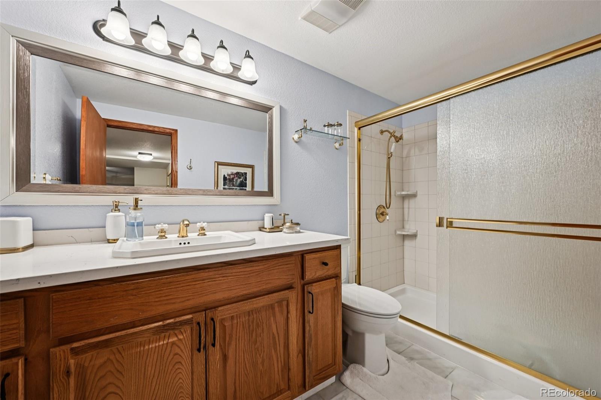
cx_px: 300
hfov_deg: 104.3
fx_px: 234
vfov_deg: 81.2
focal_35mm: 14
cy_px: 200
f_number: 11
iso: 360
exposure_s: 1/15
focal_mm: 14
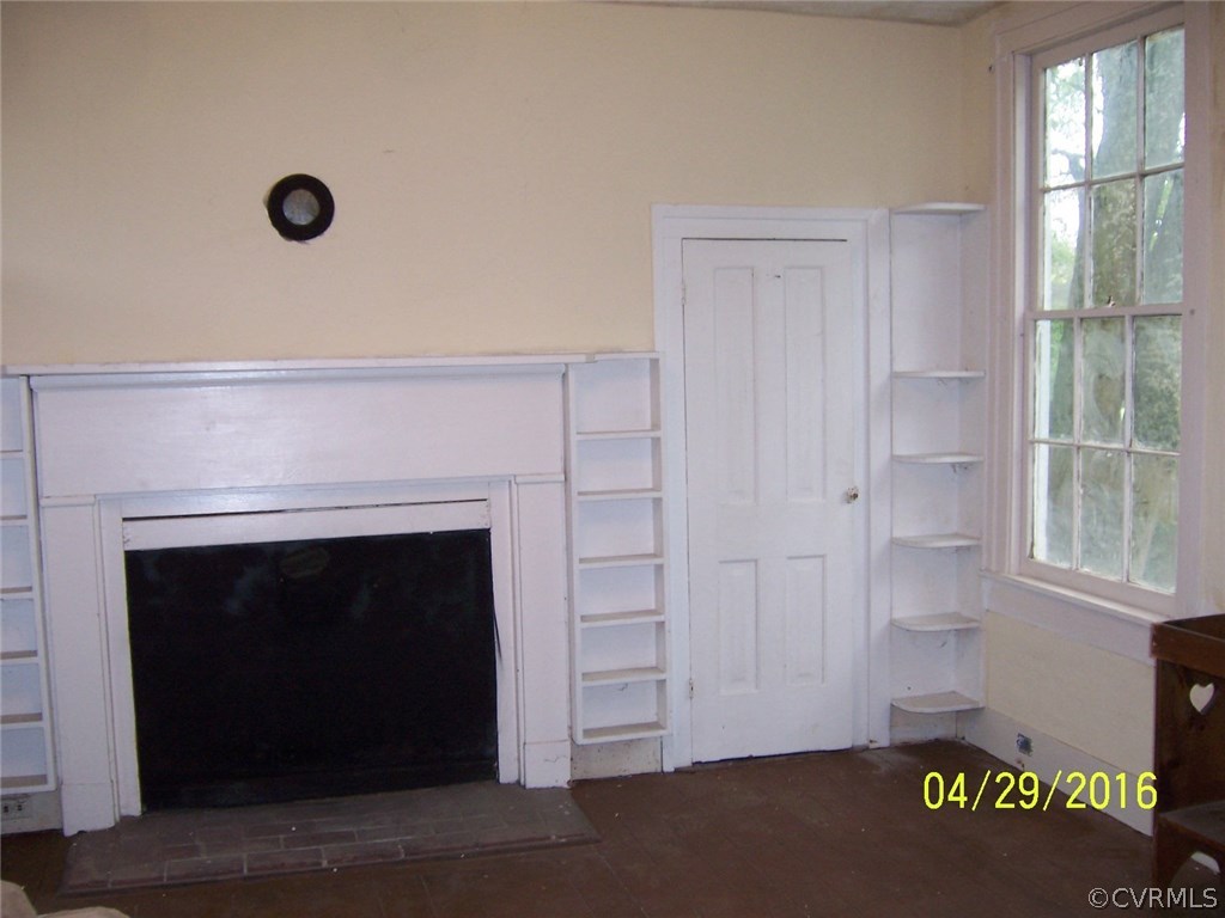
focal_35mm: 36
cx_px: 612
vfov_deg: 39.7
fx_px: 1274
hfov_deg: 51.4
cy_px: 459
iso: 125
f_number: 2.8
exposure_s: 1/60
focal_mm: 6.2
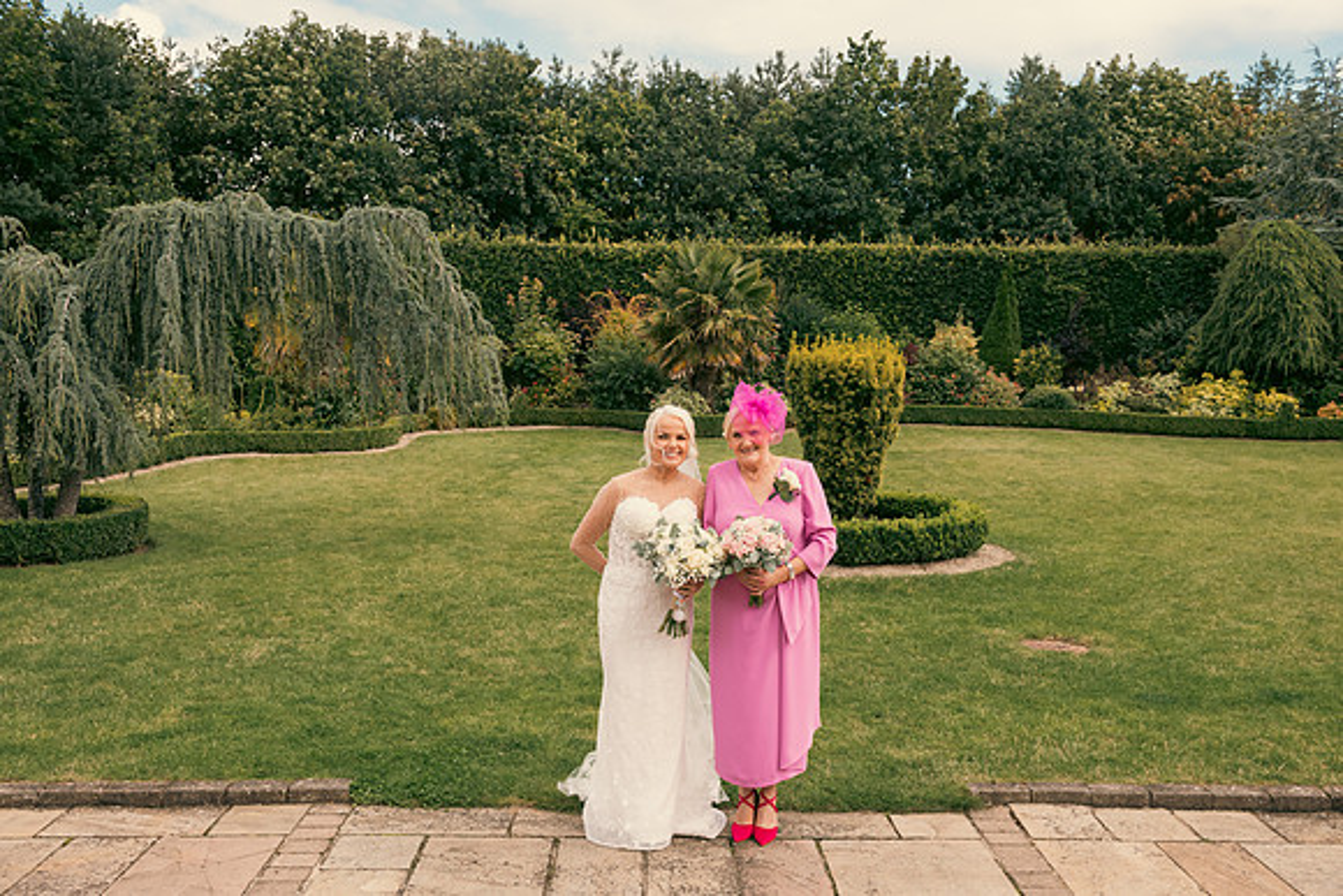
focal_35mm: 32
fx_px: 1194
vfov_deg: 41.1
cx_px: 672
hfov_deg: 58.7
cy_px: 448
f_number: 6.3
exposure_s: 1/400
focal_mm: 32
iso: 160
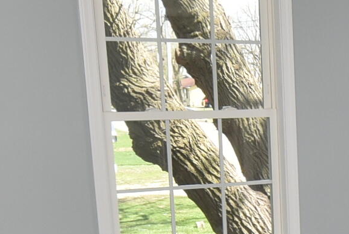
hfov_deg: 23.8
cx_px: 412
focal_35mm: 78
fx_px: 757
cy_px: 257
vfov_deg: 17.0
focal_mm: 10
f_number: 10
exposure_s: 1/80
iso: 400
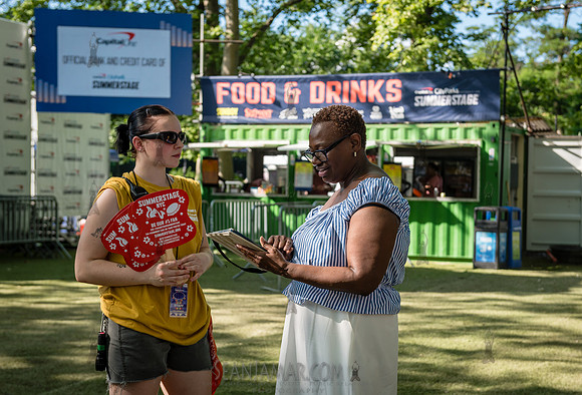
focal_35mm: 60
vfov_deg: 22.8
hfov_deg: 33.1
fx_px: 979
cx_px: 321
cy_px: 213
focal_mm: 55
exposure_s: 1/320
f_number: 4
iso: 160
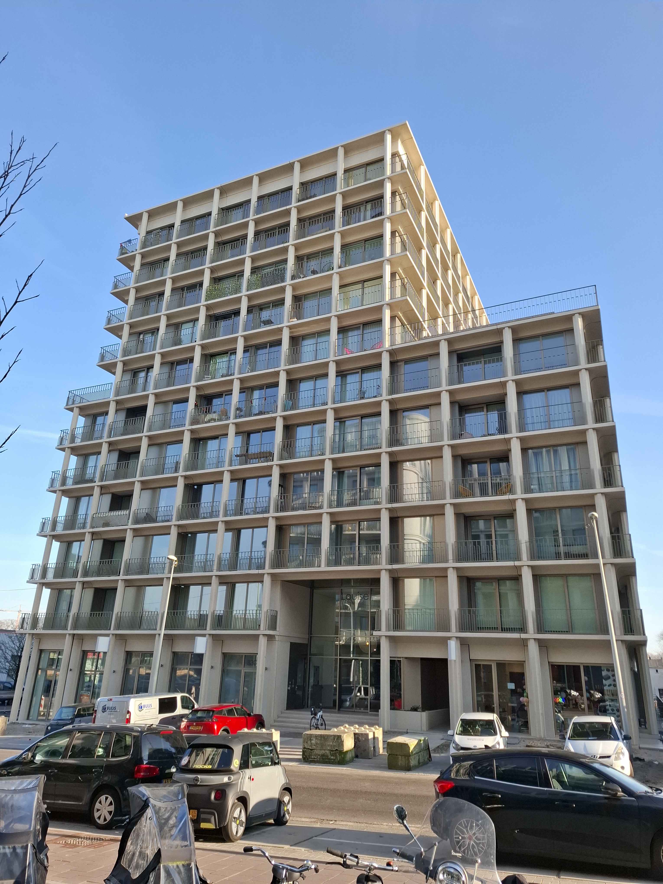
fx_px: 587
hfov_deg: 58.9
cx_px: 332
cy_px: 442
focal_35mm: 23
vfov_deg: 73.9
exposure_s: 1/686
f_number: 1.8
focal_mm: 5.54
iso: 50
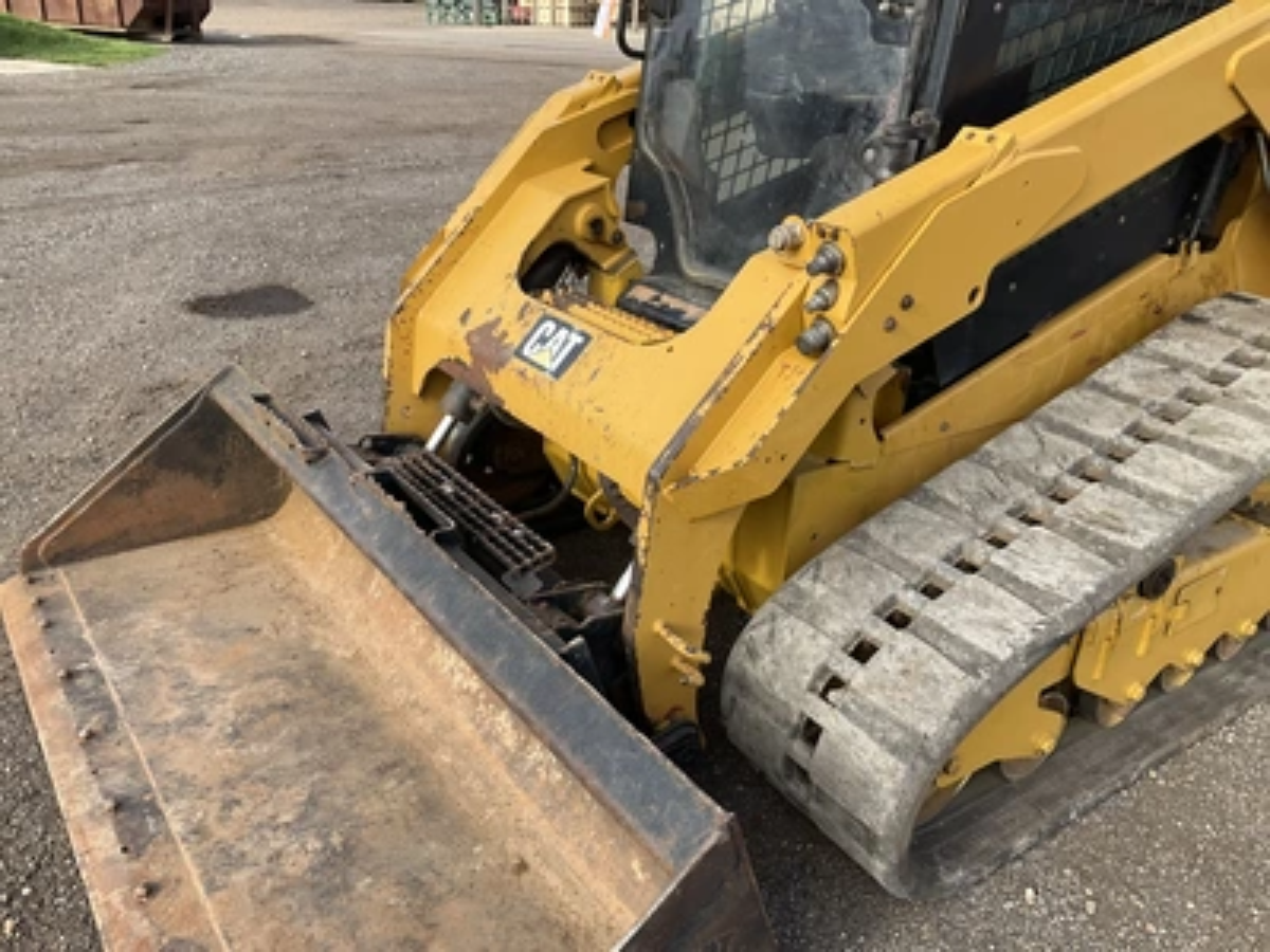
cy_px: 476
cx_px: 635
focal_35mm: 29
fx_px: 1064
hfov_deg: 61.7
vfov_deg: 48.2
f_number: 1.8
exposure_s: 1/551
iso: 25
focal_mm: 3
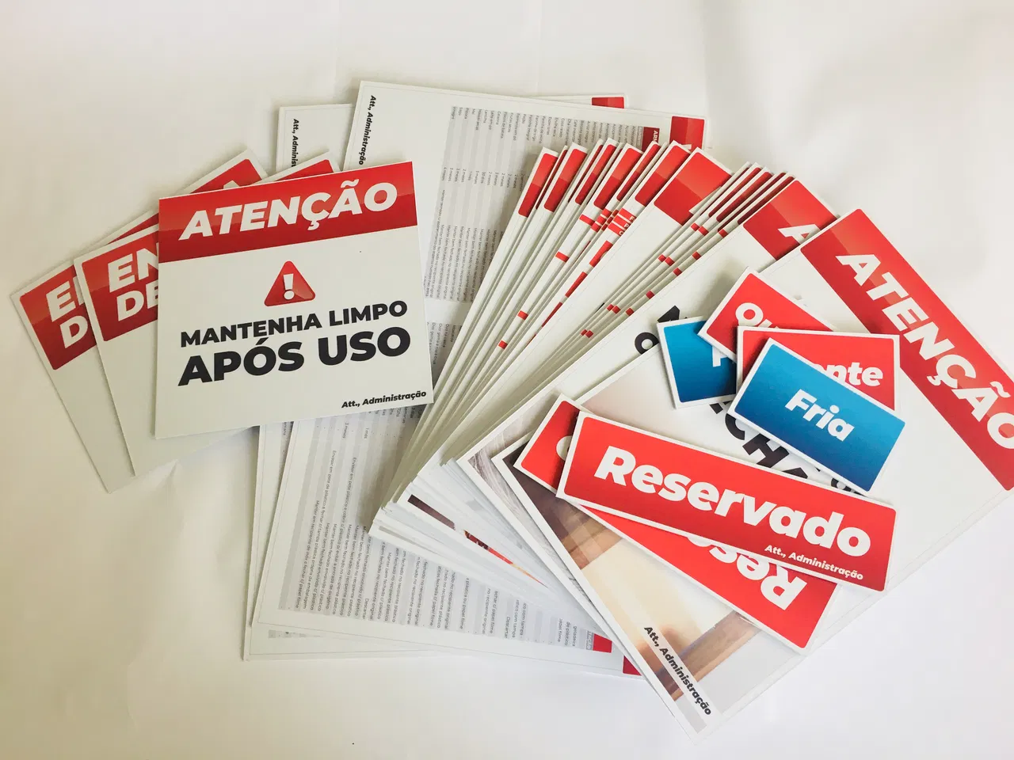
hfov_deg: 61.7
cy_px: 380
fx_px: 849
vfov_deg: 48.2
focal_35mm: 29
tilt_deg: -72.7
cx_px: 507
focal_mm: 4.15
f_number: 2.2
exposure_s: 1/30
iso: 25
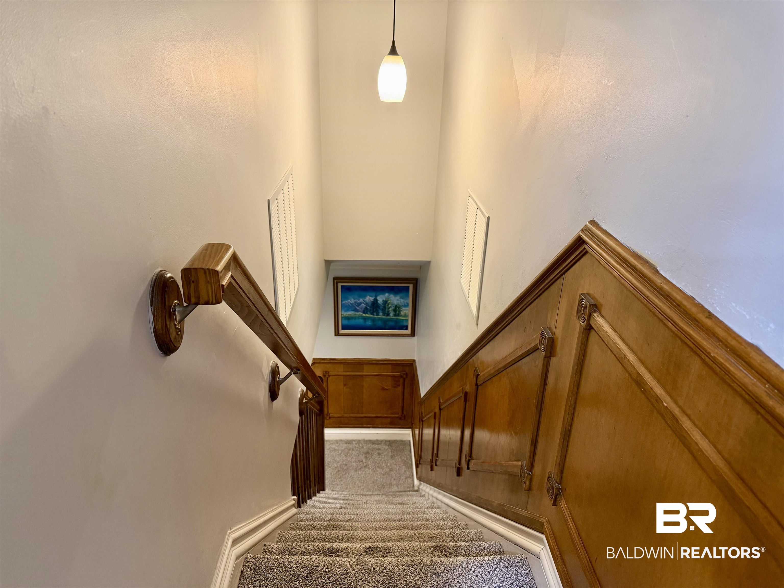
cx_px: 392
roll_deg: -2.6
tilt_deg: -23.8
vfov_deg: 56.8
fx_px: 544
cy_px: 294
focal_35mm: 24
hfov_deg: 71.6
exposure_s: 1/60
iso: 320
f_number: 1.78
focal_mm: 6.76
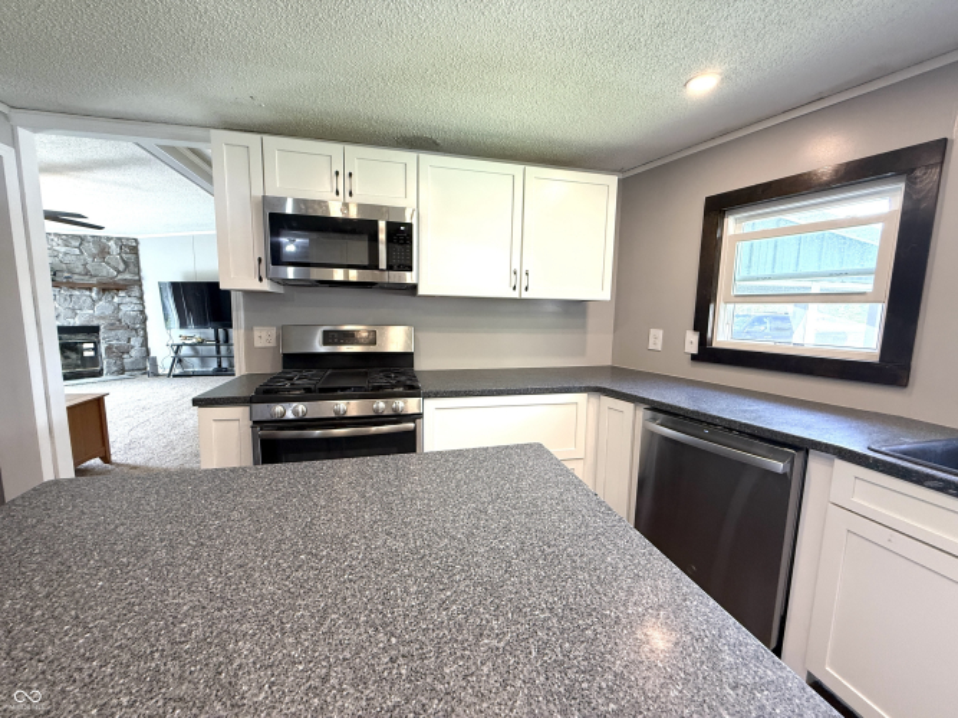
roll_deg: -0.5
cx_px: 479
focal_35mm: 14
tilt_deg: -7.0
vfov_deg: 85.7
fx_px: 387
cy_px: 359
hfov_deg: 102.1
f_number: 2.2
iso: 320
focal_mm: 2.22
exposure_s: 1/120
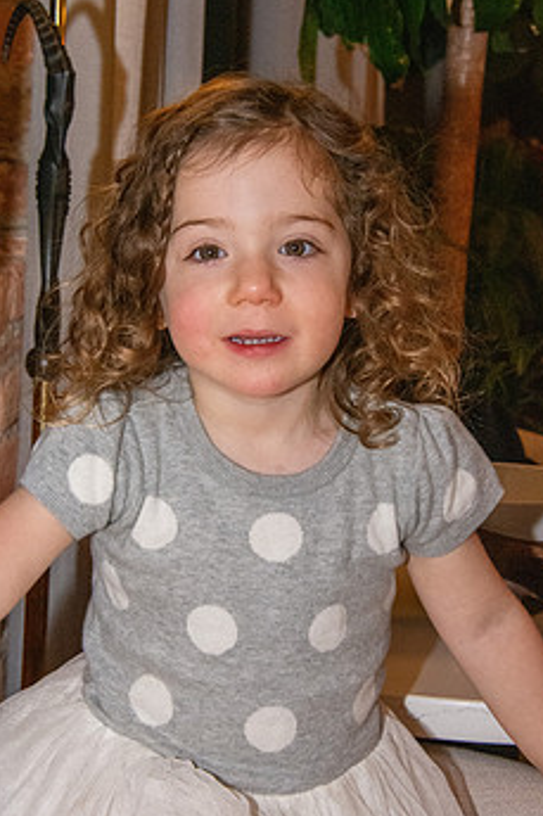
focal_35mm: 153
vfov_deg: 13.4
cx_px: 232
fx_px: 3465
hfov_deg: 9.0
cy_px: 408
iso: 5000
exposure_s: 1/100
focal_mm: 78
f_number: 13
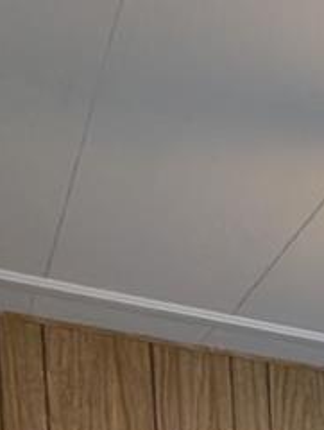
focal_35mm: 75
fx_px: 933
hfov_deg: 13.9
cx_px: 778
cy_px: 768
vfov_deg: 19.5
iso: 62
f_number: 1.7
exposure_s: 1/60
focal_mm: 2.02
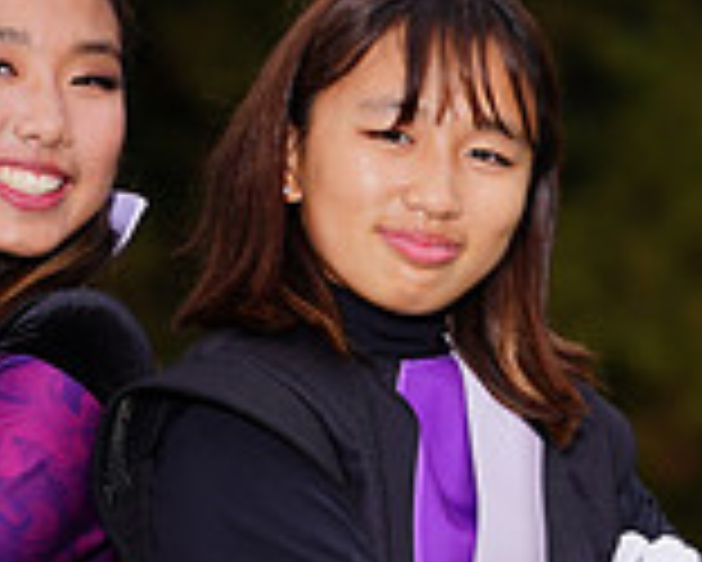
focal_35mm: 658
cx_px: 214
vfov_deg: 2.4
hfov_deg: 2.9
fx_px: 13679
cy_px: 683
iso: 200
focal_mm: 189
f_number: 5.6
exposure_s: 1/200
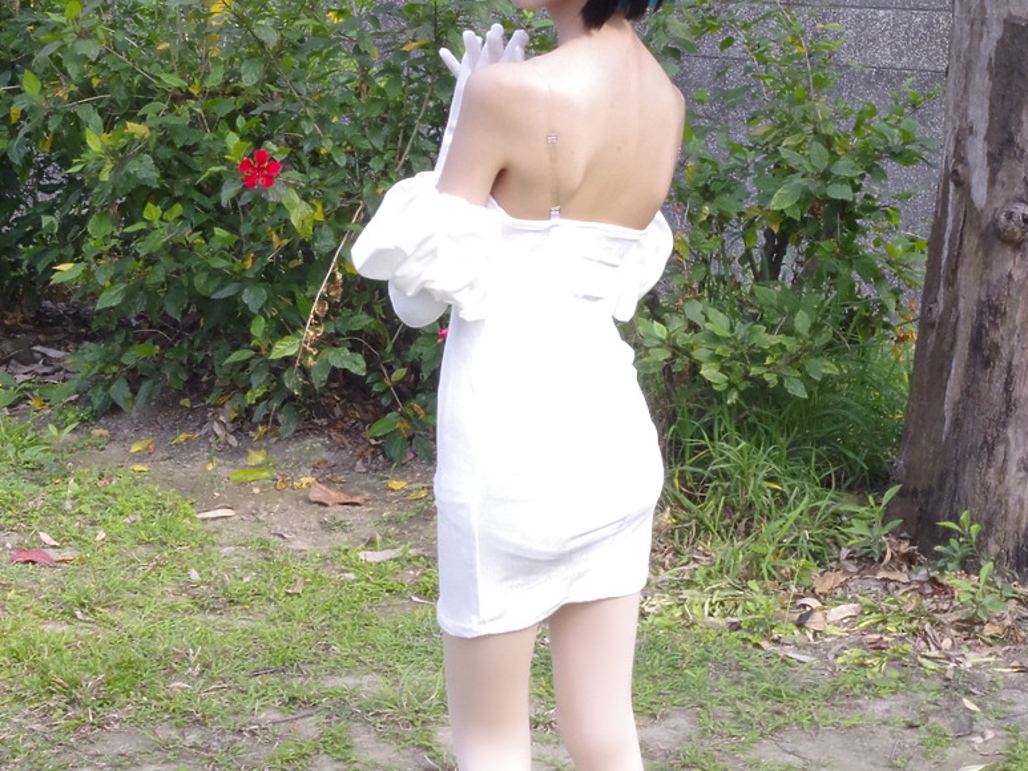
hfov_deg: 24.2
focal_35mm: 81
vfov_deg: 18.3
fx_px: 2398
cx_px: 516
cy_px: 443
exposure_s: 1/60
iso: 2000
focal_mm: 37
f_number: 4.5
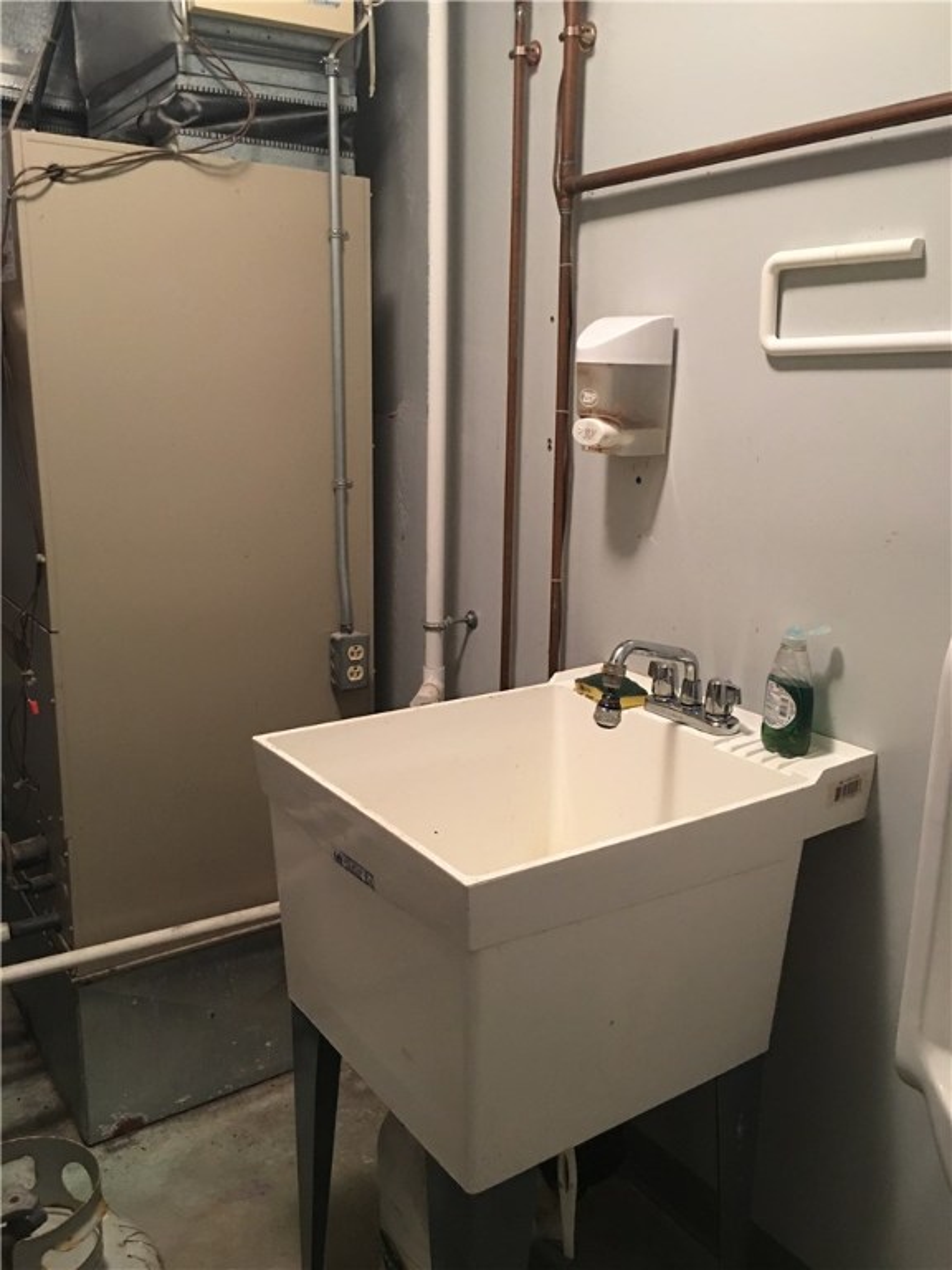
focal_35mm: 29
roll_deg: -1.5
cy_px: 635
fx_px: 1063
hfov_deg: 48.2
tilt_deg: -12.4
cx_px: 476
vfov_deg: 61.7
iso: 100
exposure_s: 1/10
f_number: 2.2
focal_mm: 4.15
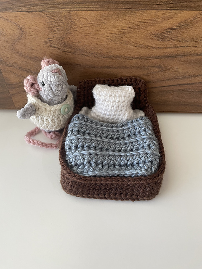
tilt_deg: -47.7
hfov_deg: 53.1
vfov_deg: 67.3
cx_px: 101
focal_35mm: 26
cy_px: 134
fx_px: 202
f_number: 1.6
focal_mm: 4.2
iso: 125
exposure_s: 1/60
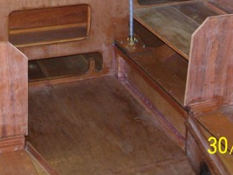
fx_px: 545
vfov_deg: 17.7
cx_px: 79
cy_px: -3
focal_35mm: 81
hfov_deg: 24.0
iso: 160
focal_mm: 6
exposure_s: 1/60
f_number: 2.7
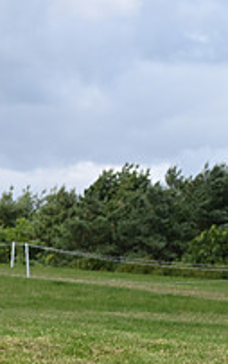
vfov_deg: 7.8
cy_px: 157
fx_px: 2663
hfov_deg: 4.8
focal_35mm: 268
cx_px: -267
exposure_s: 1/1250
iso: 250
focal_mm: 92
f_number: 5.6
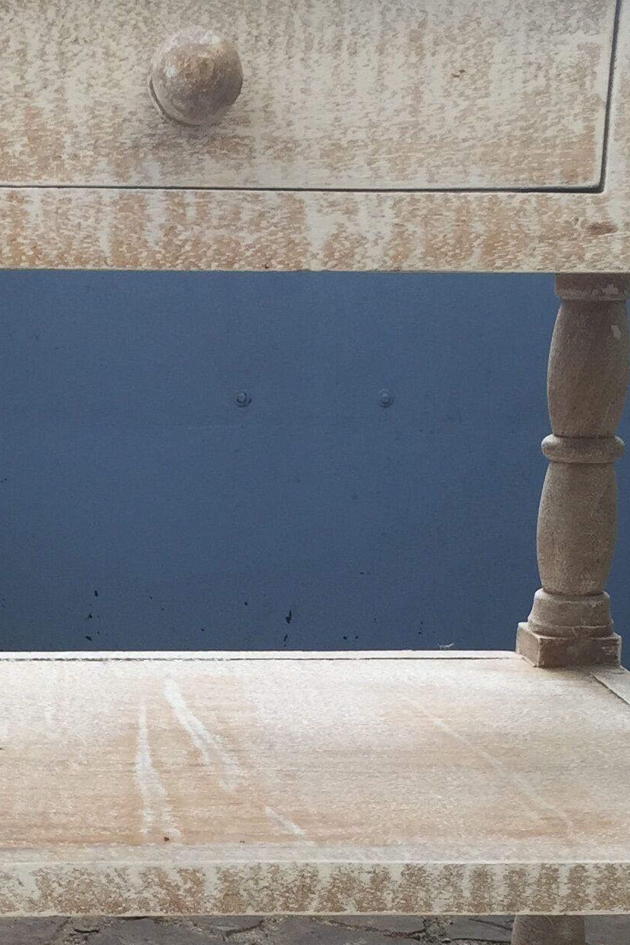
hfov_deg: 17.2
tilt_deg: -18.3
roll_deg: +0.2
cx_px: 135
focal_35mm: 79
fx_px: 2073
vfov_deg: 25.0
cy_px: 815
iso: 40
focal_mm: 4.15
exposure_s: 1/120
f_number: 2.2
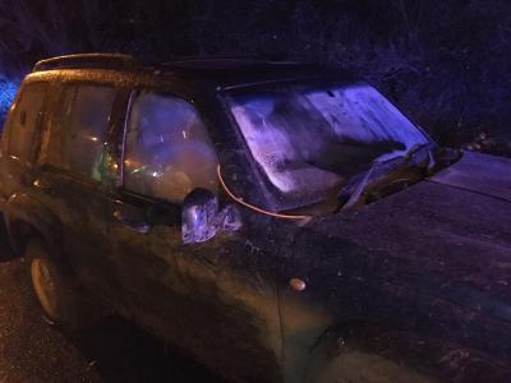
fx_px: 428
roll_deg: +3.5
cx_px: 256
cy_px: 192
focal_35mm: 29
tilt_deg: -8.0
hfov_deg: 61.7
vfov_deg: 48.2
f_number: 2.2
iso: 2000
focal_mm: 4.15
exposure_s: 1/17
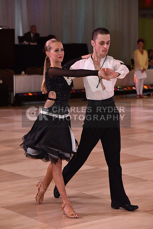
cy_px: 114
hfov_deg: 13.0
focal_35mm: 105
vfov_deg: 19.5
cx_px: 76
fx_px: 669
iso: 1600
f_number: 5.6
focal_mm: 105
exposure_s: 1/250
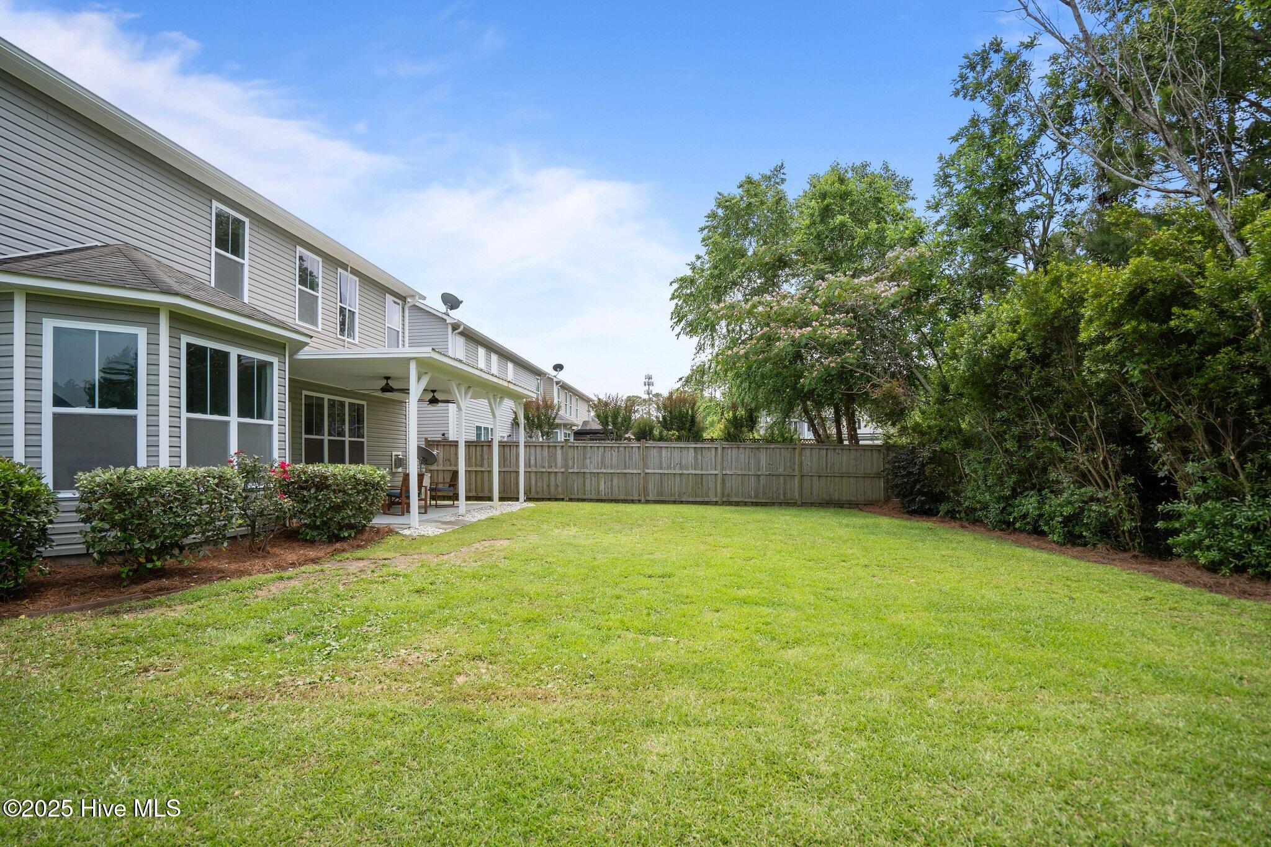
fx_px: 565
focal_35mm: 16
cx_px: 636
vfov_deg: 73.7
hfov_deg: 96.7
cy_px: 424
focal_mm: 16
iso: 200
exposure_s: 1/1250
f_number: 4
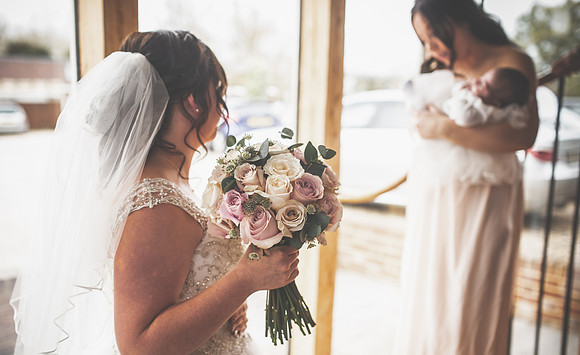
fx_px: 613
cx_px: 264
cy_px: 210
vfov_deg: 32.2
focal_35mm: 39
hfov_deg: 50.6
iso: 100
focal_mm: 35
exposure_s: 1/125
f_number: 2.2
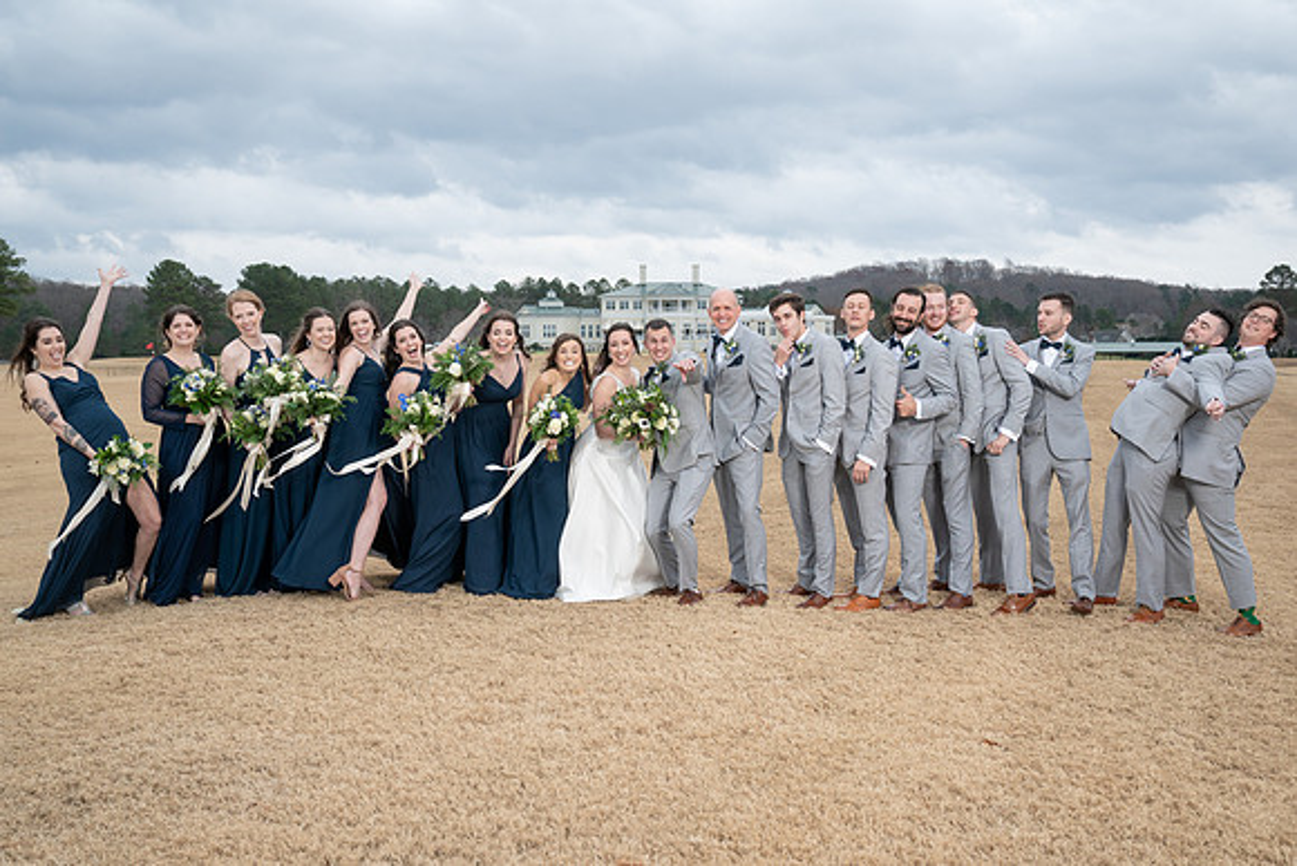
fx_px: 1193
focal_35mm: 33
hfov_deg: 57.1
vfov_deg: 39.9
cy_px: 421
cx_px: 638
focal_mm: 32
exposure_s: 1/250
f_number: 5.6
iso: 320
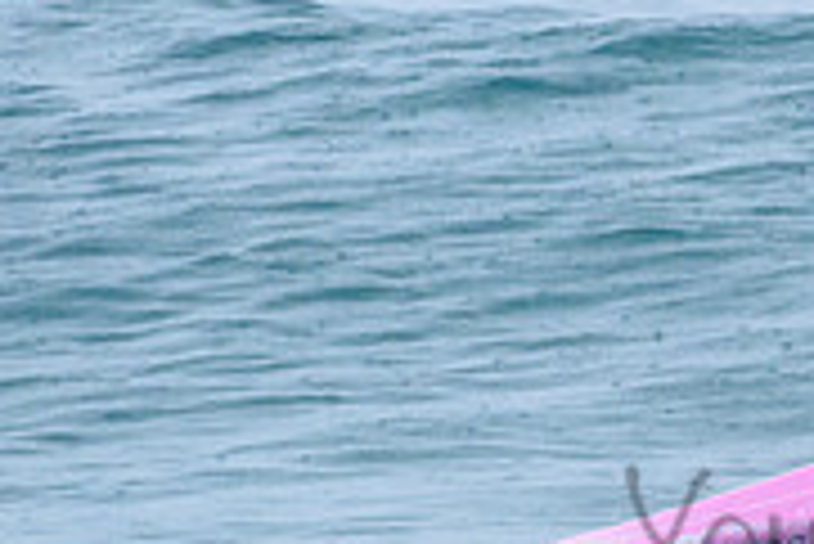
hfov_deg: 1.0
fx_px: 44533
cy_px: 308
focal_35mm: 1968
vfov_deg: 0.7
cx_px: 1309
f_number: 5.6
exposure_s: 1/1250
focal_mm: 500
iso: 2000
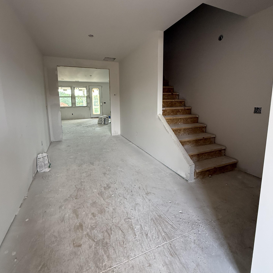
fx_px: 152
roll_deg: -0.1
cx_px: 135
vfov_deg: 83.7
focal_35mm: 17
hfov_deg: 84.0
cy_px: 123
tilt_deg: -8.2
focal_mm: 2.22
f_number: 2.2
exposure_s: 1/99
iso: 200
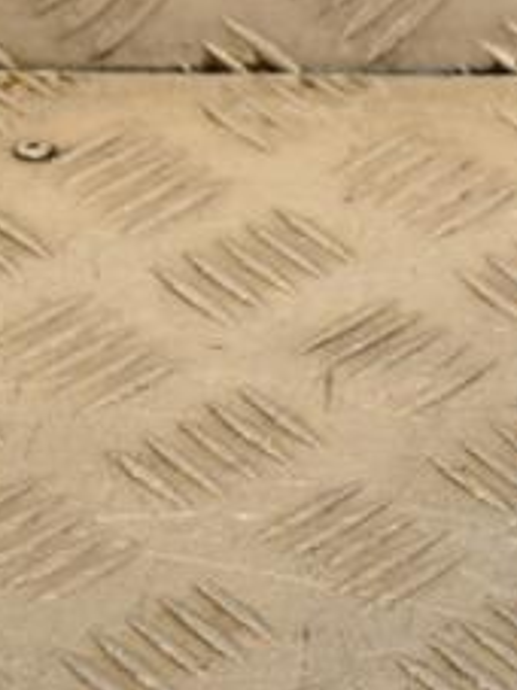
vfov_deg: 7.4
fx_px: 5322
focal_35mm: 267
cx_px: 794
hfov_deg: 5.5
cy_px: 283
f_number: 8
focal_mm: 70
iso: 800
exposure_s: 1/200
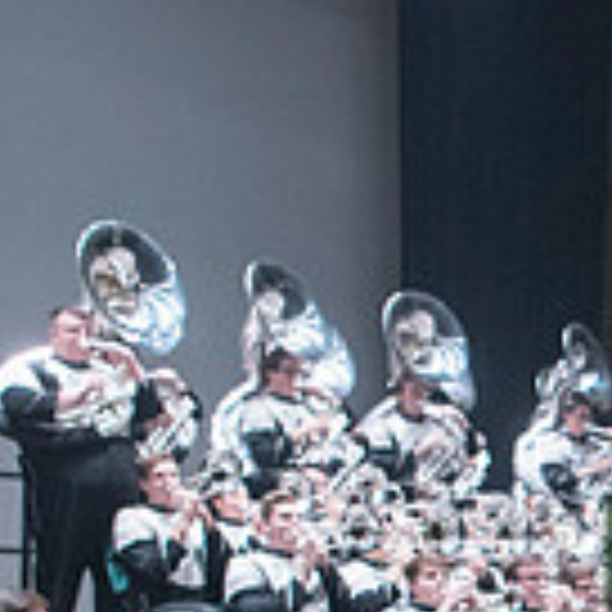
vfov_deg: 19.2
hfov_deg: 17.7
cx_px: 945
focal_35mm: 87
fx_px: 1740
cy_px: 664
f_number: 2.8
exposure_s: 1/200
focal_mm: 24
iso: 4000
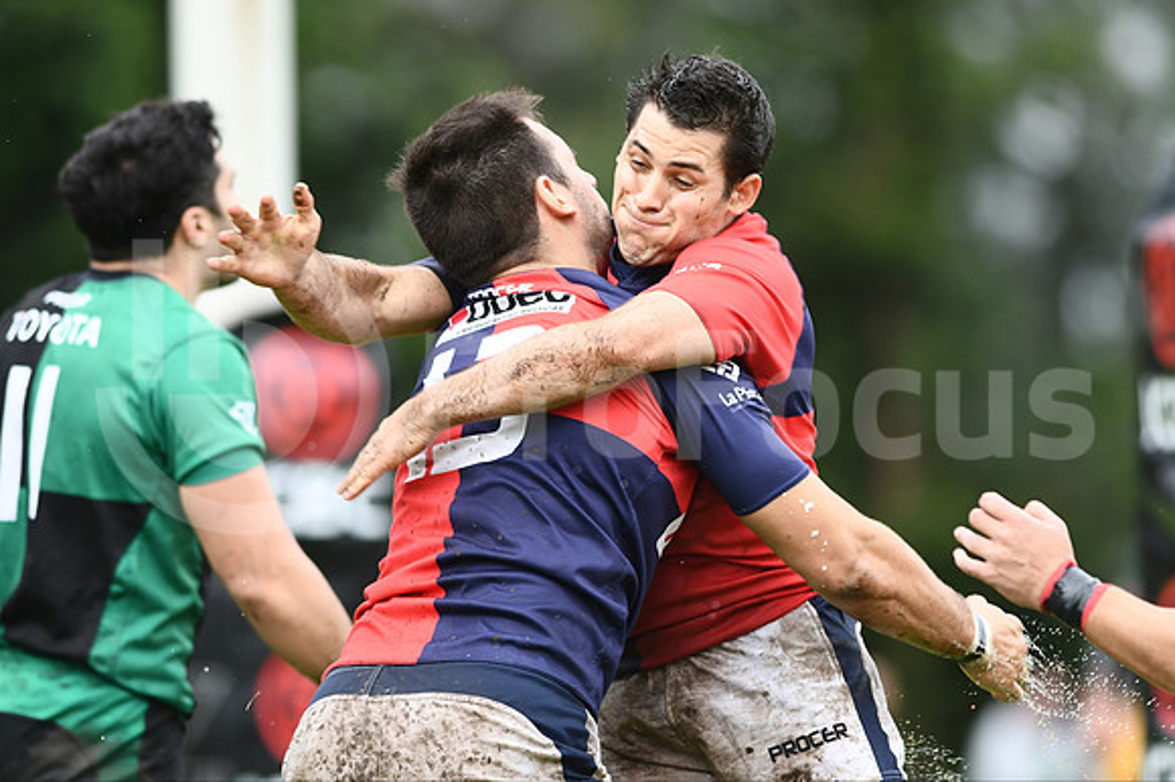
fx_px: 14679
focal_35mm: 450
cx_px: 588
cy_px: 391
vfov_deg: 3.1
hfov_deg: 4.6
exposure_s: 1/1000
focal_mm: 300
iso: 500
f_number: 2.8
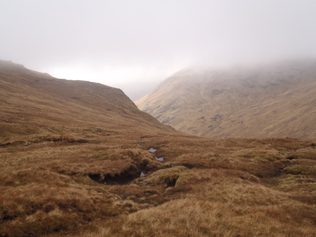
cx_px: 158
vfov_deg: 49.7
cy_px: 118
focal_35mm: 28
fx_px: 256
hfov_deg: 63.4
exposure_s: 1/60
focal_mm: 5
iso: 80
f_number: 3.5
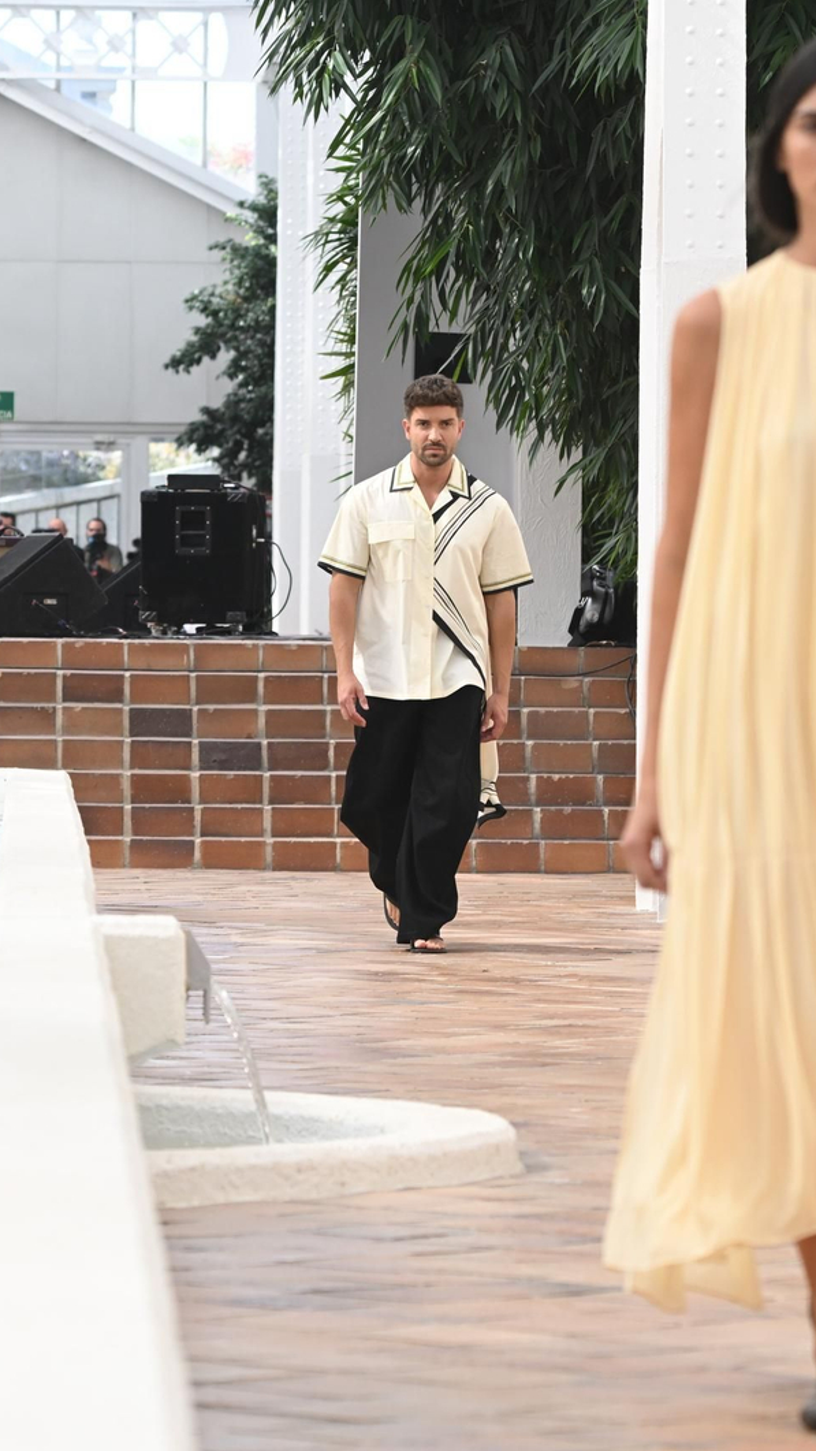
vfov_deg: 9.1
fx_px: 9114
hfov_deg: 5.1
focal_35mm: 237
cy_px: 728
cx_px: 370
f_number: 6.3
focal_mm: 150
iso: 800
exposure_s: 1/320
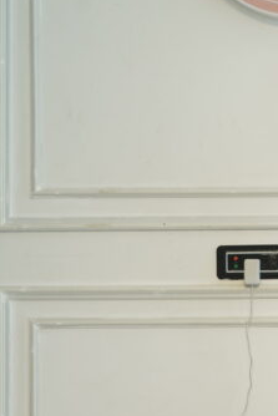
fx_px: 1215
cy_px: 176
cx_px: 373
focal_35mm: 105
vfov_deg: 19.4
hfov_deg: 12.6
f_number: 5.6
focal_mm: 39
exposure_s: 1/100
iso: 160
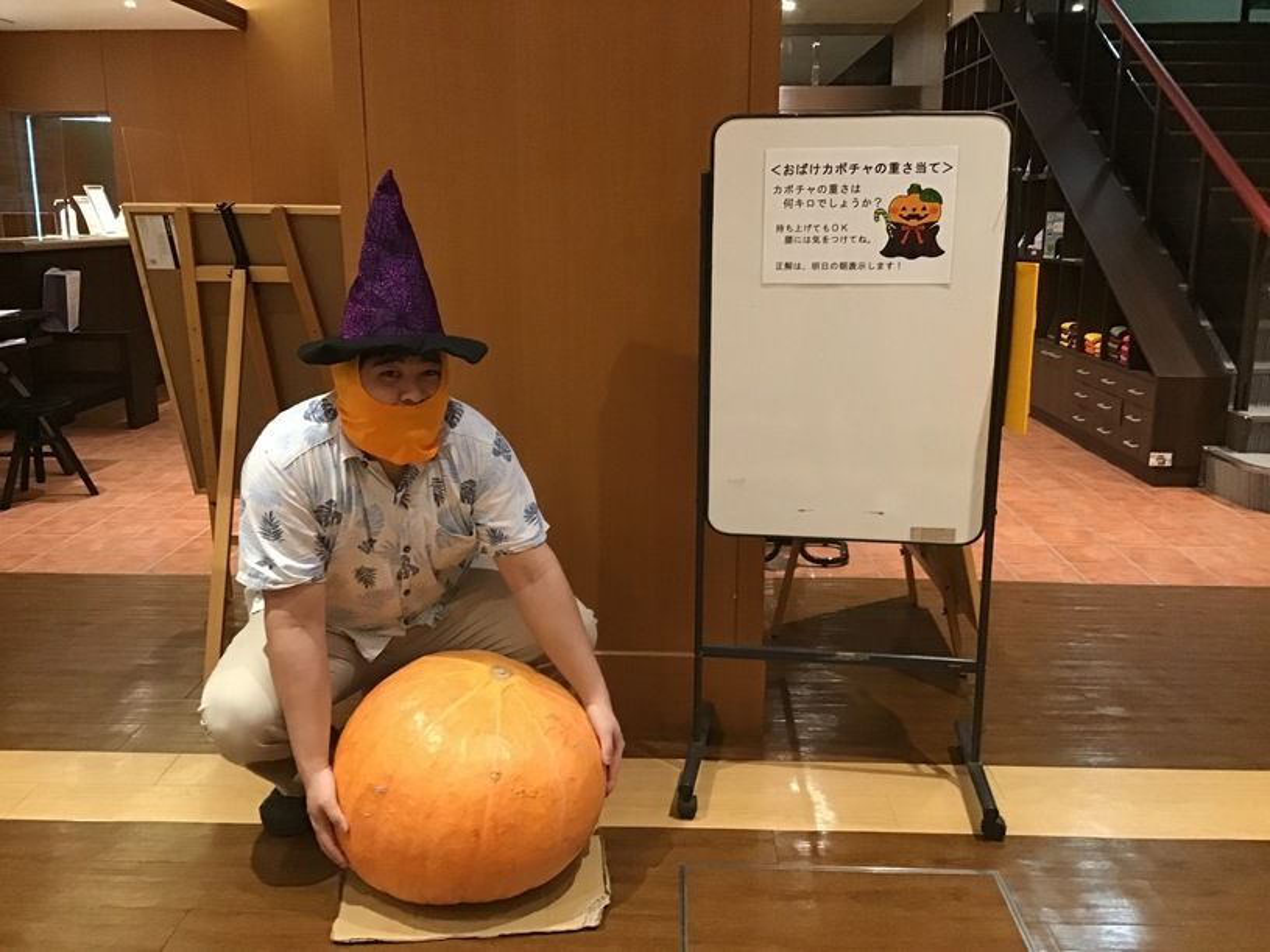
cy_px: 476
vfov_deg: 45.4
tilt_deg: -13.1
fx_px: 1137
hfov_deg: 58.4
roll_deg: -0.5
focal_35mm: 31
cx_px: 635
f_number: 2.4
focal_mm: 3.3
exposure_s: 1/15
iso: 200
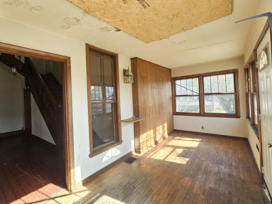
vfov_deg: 81.5
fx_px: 118
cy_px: 94
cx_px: 130
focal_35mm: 15
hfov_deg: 98.1
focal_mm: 2.2
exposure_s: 1/207
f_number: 2.2
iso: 160
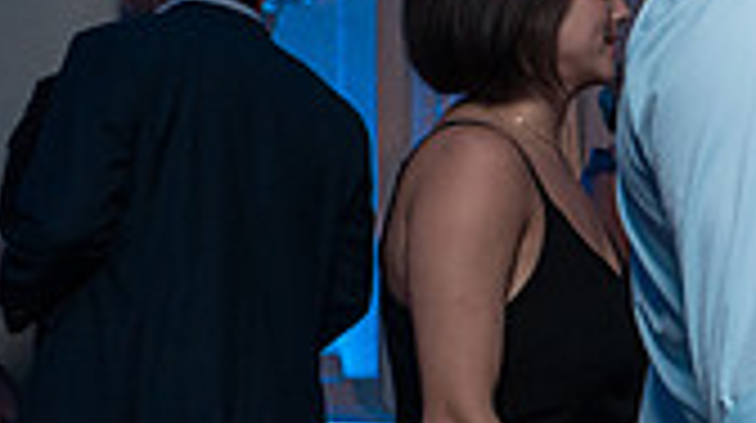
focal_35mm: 111
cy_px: 264
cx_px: 1185
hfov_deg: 17.1
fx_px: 2222
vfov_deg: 10.9
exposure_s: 1/200
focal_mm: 28
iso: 2000
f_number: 5.6
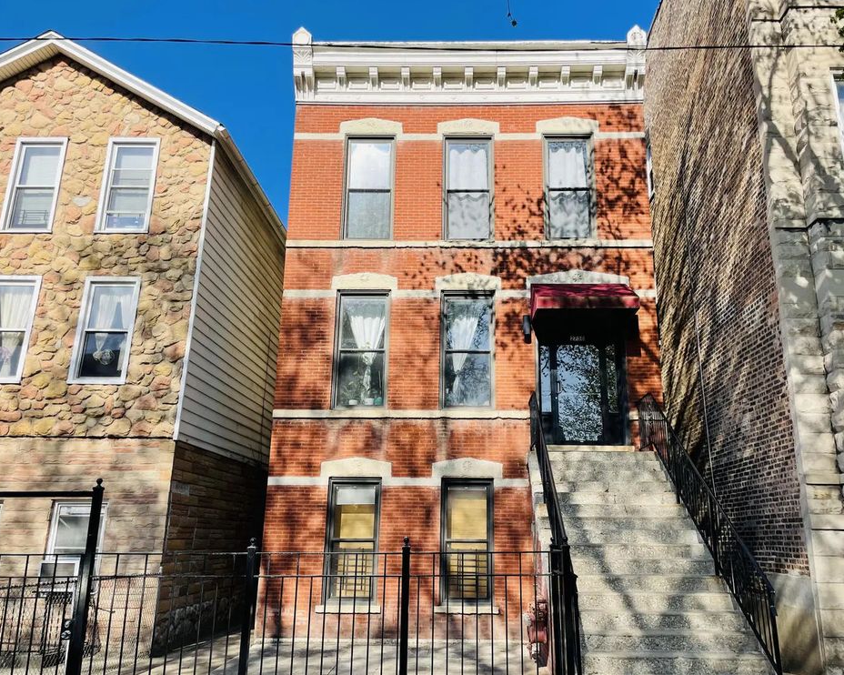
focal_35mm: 28
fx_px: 699
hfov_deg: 62.2
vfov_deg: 51.5
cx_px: 451
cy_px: 348
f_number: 1.6
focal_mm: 4.2
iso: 32
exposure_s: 1/2053
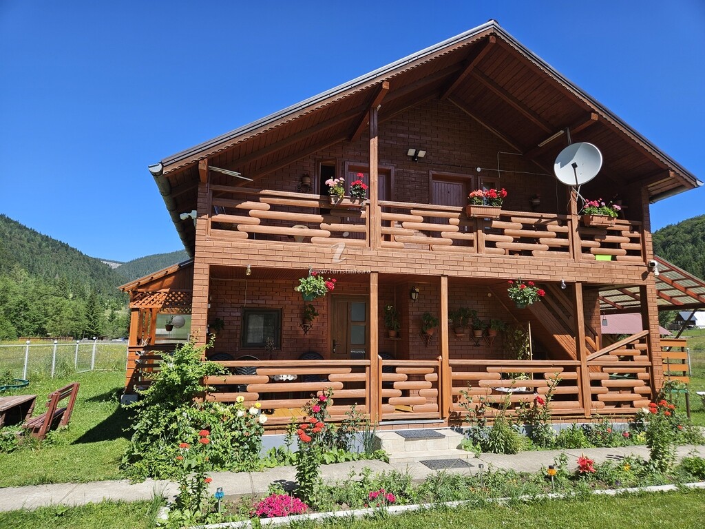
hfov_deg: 73.9
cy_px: 264
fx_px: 468
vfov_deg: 58.9
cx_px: 352
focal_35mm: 23
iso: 25
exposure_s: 1/1336
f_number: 1.8
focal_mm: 5.4
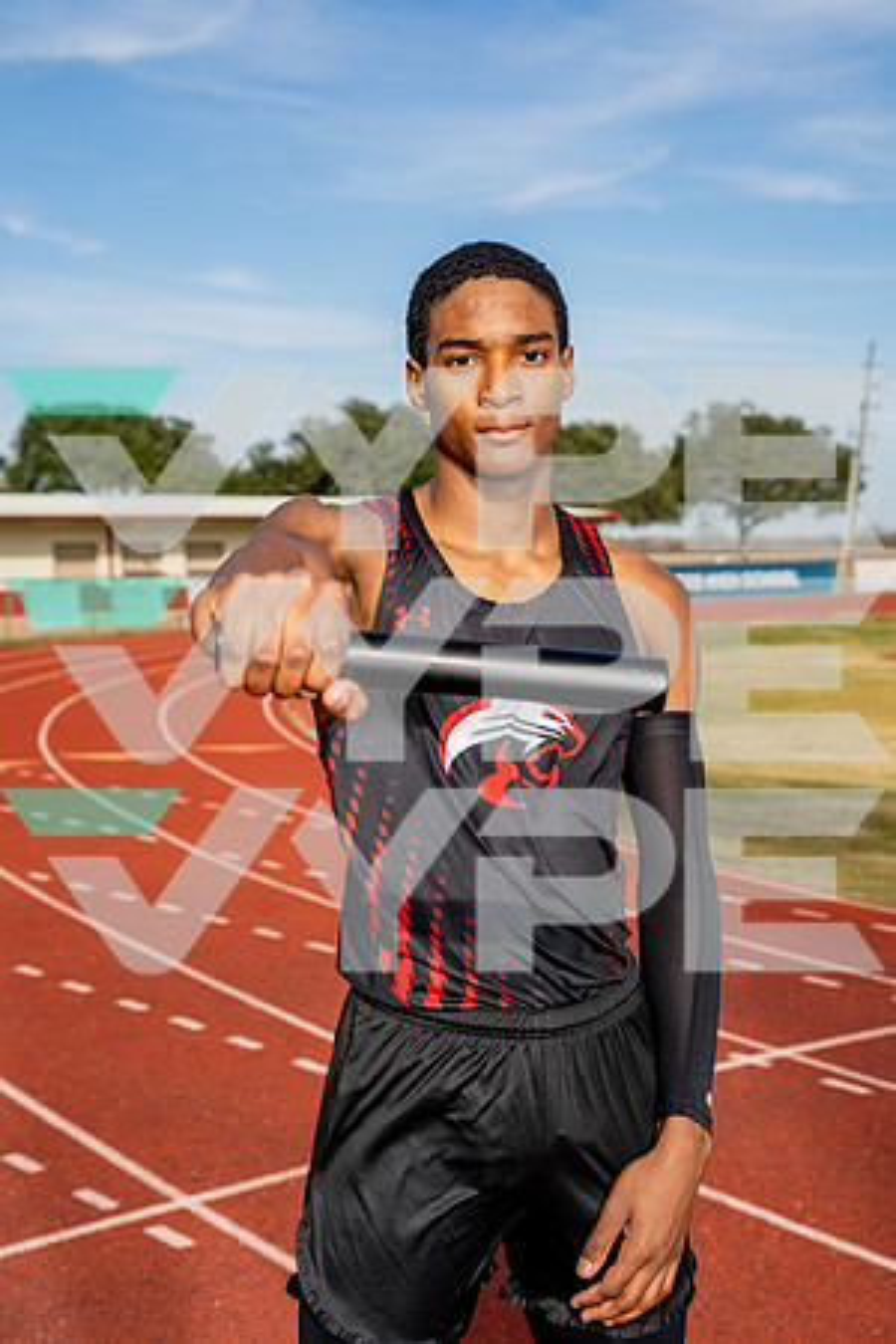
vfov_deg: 38.9
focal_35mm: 51
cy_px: 672
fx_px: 1904
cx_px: 448
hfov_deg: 26.5
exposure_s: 1/640
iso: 100
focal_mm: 51
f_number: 5.6
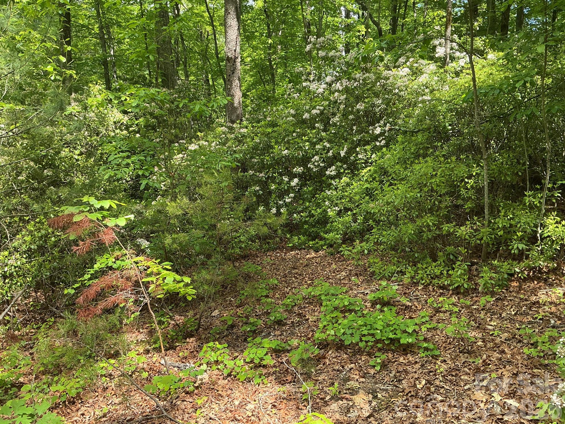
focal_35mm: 30
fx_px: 490
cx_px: 274
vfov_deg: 46.8
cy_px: 210
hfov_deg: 60.0
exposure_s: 1/171
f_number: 1.8
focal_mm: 3
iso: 20
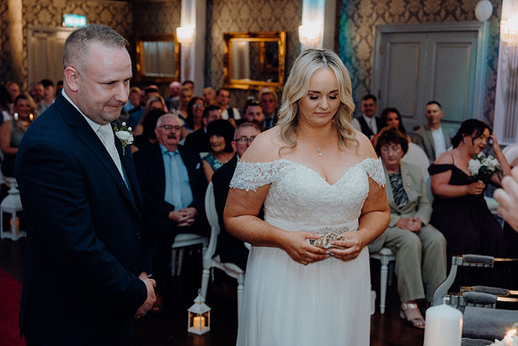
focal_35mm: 51
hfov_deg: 38.9
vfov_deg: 26.5
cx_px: 259
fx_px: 734
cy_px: 173
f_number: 3.5
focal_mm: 51
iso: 2500
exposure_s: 1/160
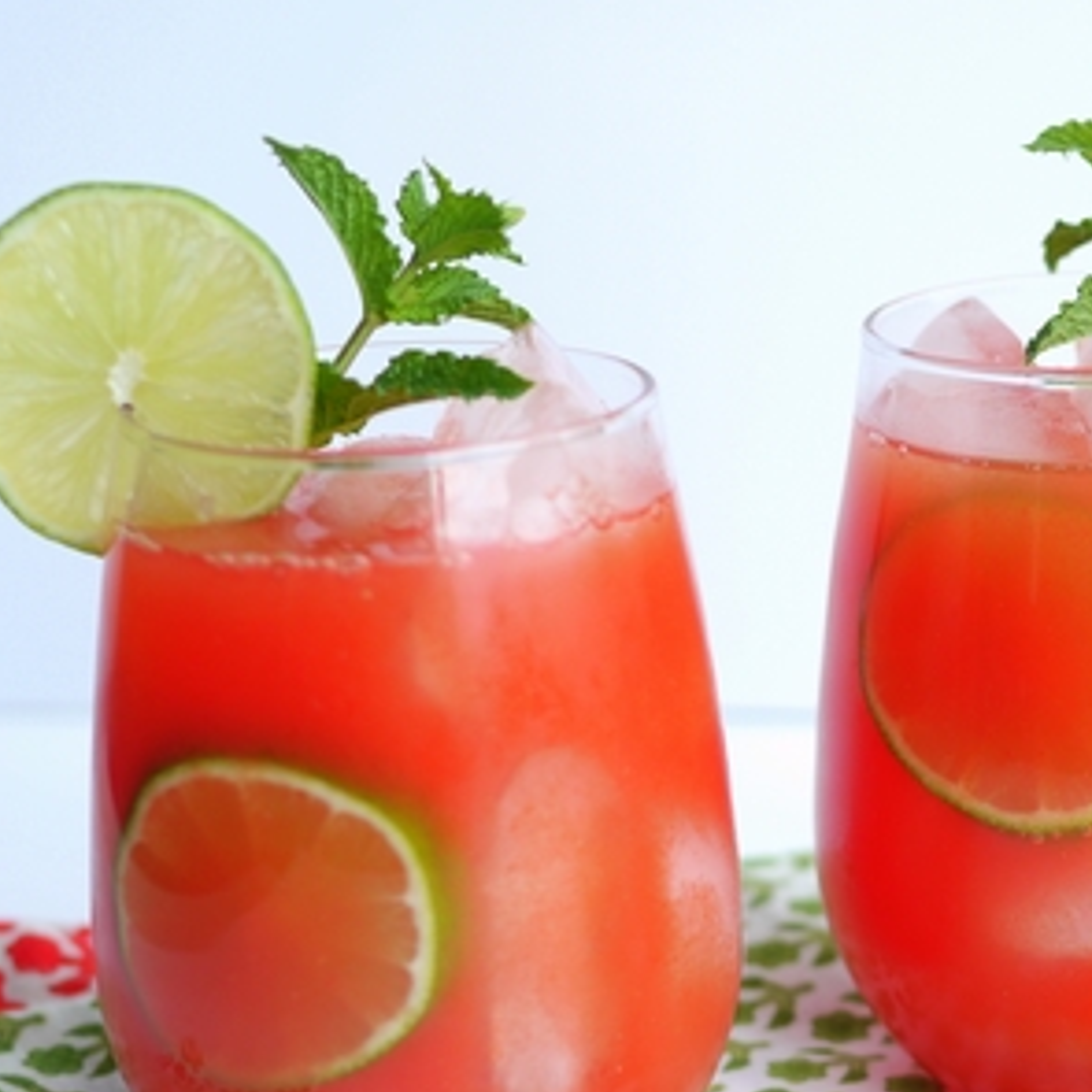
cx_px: 894
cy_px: 764
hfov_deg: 19.9
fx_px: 3069
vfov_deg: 20.1
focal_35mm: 86
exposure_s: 1/250
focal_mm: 25
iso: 100
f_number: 2.2
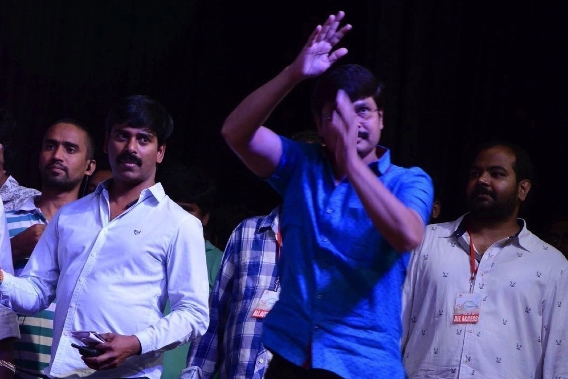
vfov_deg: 6.6
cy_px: 360
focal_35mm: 209
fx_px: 3297
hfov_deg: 9.8
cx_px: 284
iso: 2500
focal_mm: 92
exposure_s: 1/125
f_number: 5.6
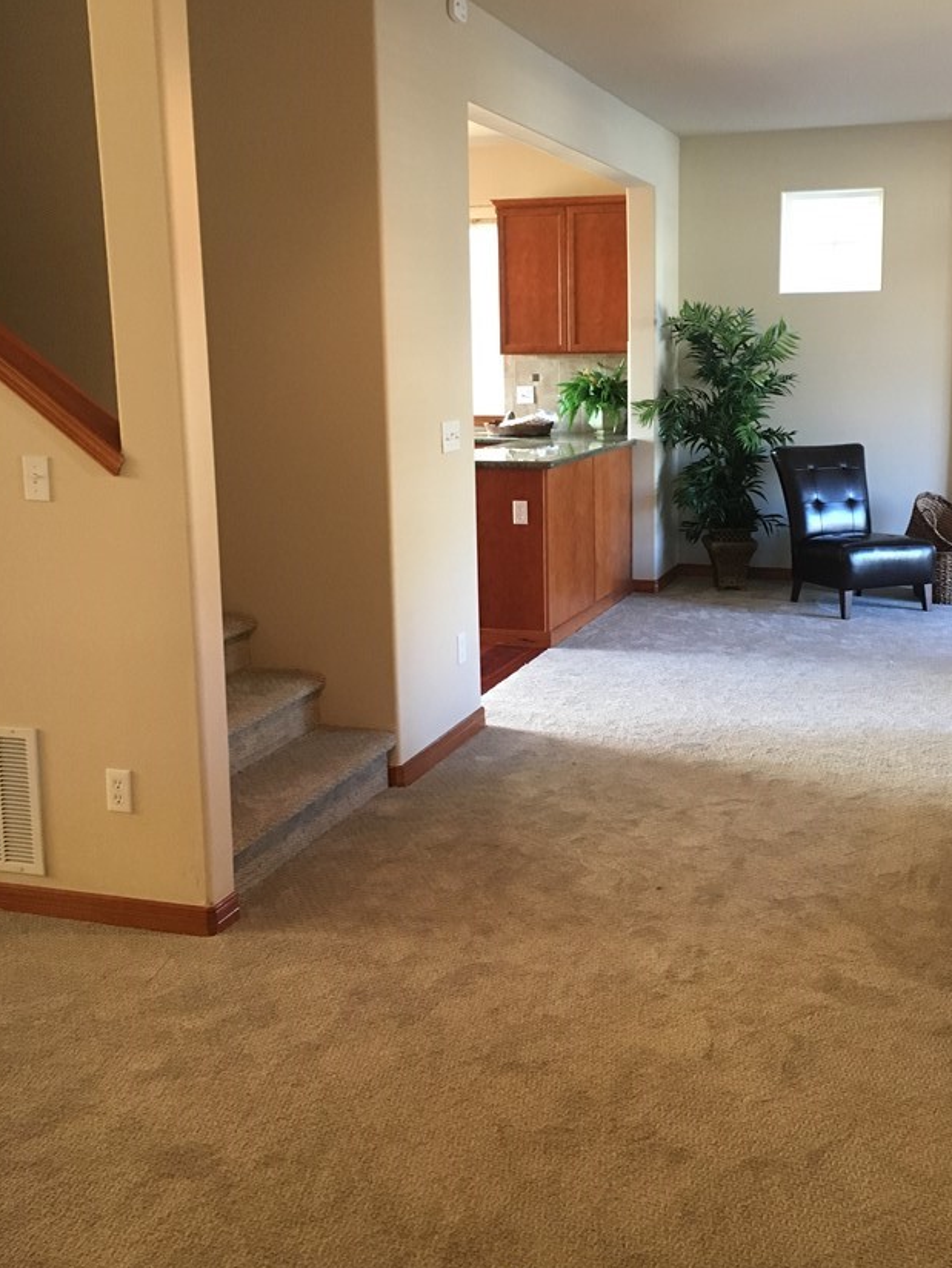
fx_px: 1320
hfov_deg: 39.5
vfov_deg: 51.2
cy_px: 563
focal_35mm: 36
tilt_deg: -7.5
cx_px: 572
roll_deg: +0.1
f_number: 2.2
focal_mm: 4.15
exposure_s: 1/33
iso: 200
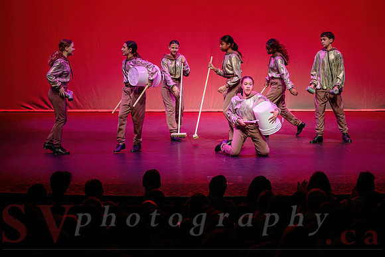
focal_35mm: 110
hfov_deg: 18.6
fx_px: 1173
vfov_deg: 12.5
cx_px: 228
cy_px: 106
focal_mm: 92
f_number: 2.8
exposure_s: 1/500
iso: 1600
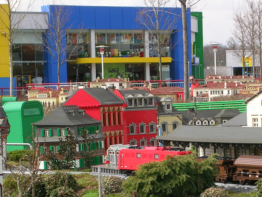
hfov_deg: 11.2
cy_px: 145
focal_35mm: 177
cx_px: 180
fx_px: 1340
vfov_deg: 8.4
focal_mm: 17.4
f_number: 4.9
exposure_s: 1/305
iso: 50
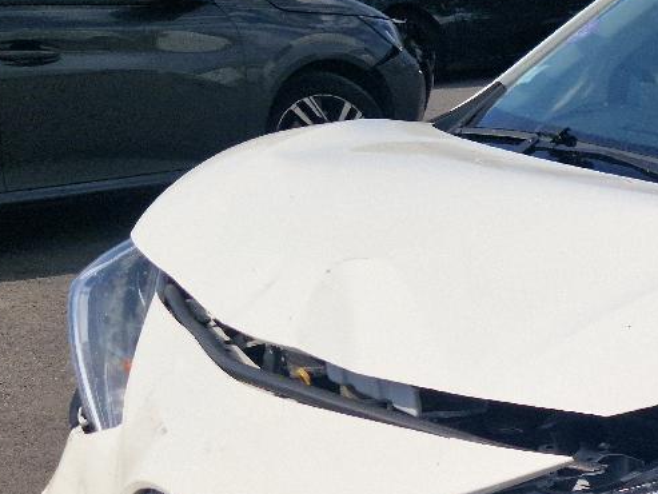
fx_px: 1597
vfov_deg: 17.2
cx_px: 925
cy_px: 497
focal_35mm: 84
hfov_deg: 20.6
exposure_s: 1/3333
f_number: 1.8
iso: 50
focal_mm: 5.4
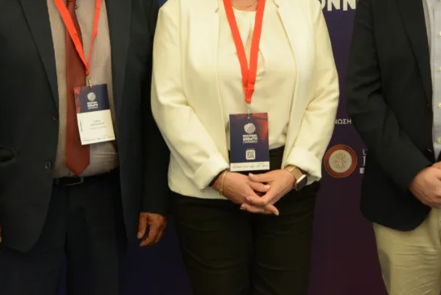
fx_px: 1078
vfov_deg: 15.4
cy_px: 28
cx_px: 257
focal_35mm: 88
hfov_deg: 23.1
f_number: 3.2
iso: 1600
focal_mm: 31
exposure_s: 1/200
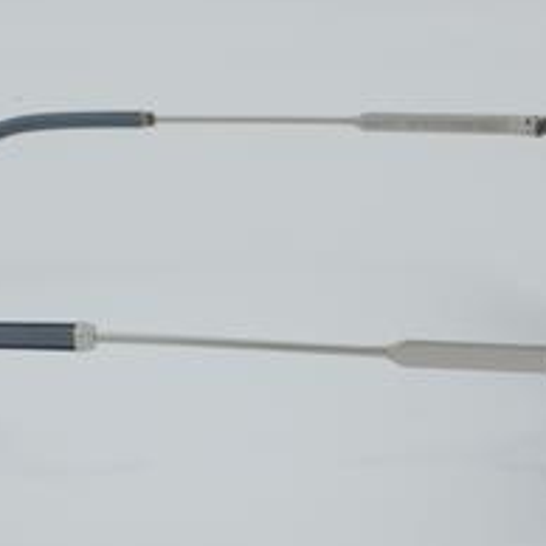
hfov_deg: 13.3
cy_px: 310
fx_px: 2338
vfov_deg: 13.3
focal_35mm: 131
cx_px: 225
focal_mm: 50
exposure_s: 1/4
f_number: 32
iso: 100
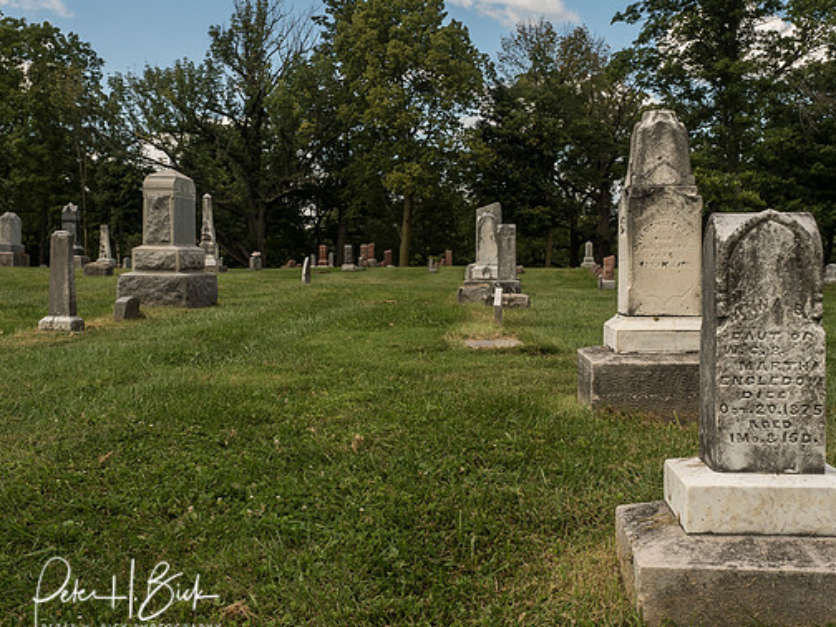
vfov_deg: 31.5
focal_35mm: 46
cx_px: 464
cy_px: 324
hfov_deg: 41.2
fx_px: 1111
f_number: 9
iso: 250
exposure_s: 1/200
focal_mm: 20
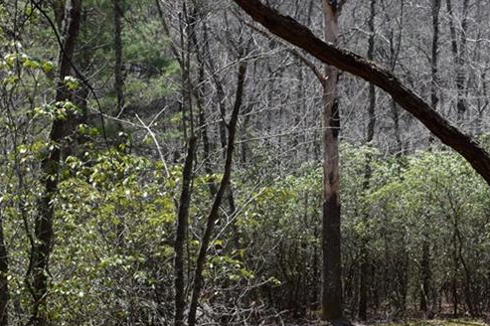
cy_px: 165
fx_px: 1102
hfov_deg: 25.1
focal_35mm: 81
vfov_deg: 16.8
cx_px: 275
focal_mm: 26
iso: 200
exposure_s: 1/250
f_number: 8
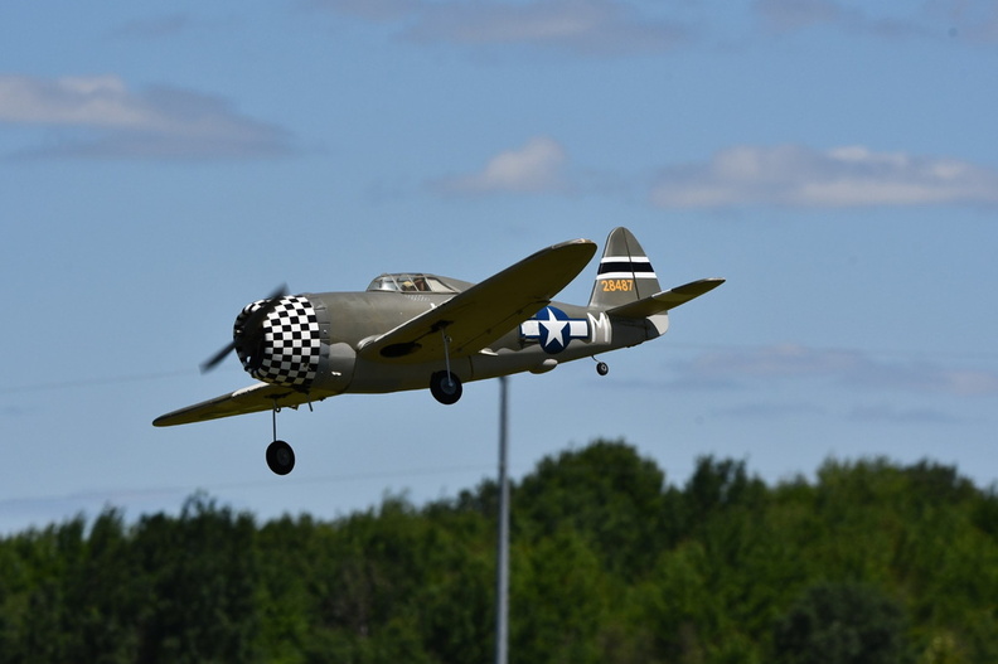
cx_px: 499
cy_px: 332
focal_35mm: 390
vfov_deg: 3.5
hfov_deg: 5.3
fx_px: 10805
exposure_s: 1/2500
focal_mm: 260
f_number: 13
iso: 800
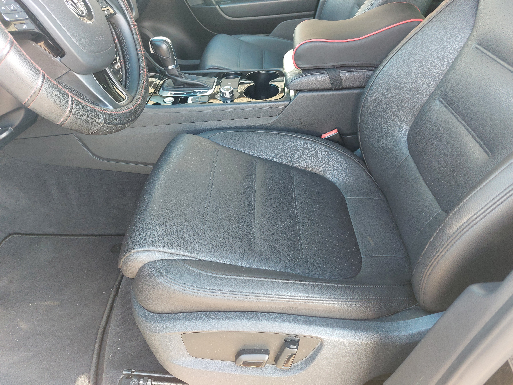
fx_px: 356
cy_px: 192
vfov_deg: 56.8
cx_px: 256
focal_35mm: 24
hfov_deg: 71.6
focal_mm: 5.23
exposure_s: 1/60
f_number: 1.8
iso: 125
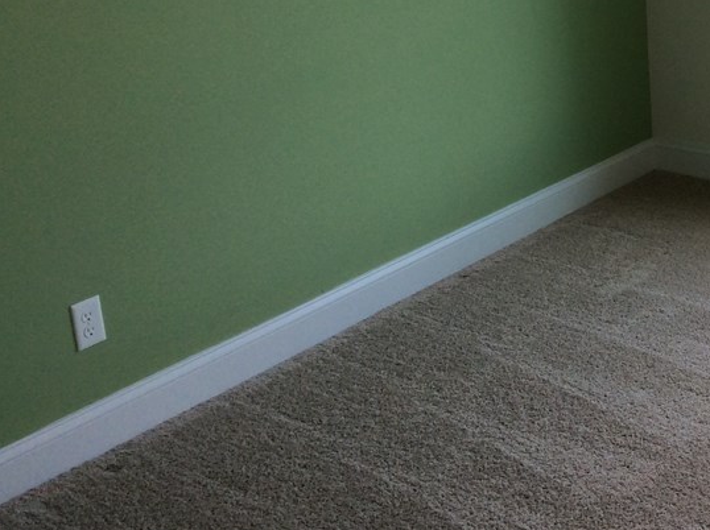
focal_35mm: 61
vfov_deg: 23.2
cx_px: 570
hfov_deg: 30.9
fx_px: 1249
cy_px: 37
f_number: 2.4
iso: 32
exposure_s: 1/131
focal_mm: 3.3
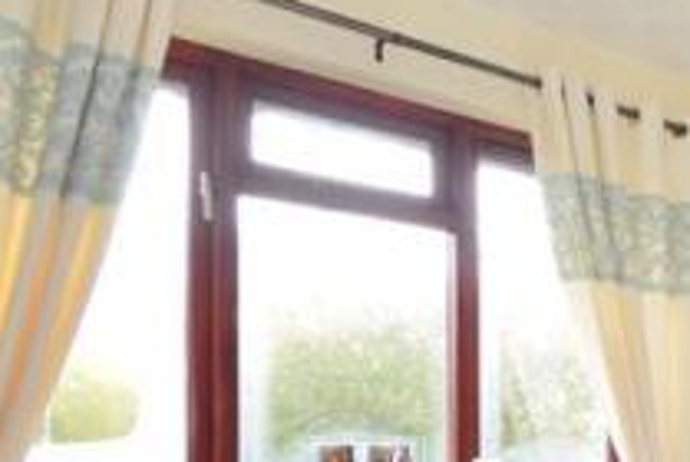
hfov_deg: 29.8
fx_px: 902
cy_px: 417
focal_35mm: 47
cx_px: 971
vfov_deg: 27.7
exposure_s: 1/30
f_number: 6.3
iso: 640
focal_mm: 10
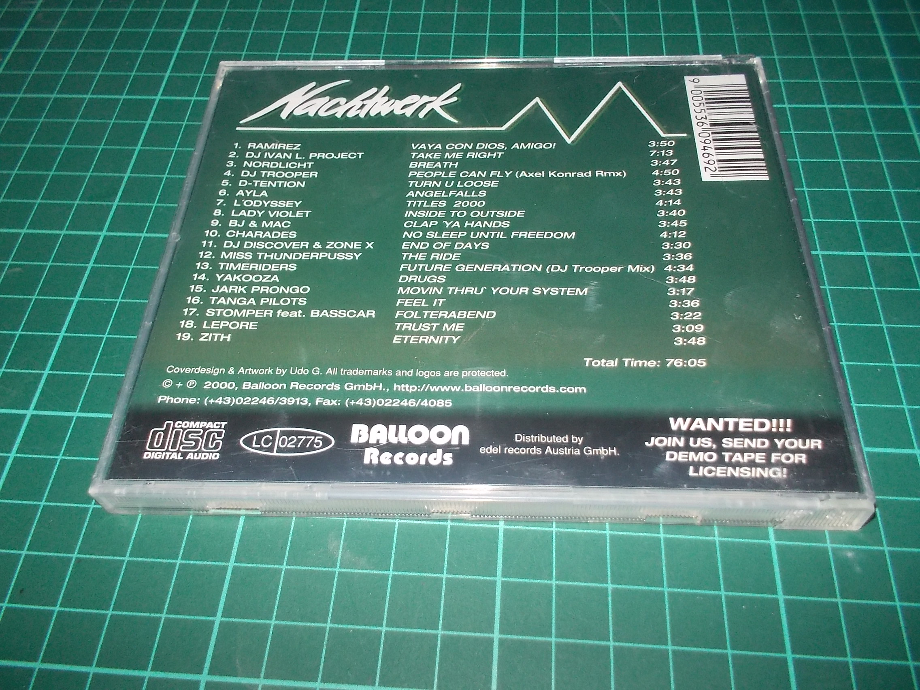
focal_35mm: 29
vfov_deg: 48.2
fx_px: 771
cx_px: 460
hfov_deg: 61.7
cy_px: 345
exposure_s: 1/30
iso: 200
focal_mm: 4.1
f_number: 3.3
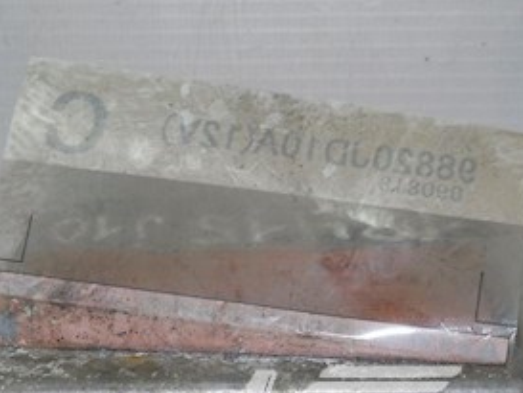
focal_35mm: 96
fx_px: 1451
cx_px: 272
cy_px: 424
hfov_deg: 20.4
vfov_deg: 15.1
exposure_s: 1/40
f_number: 5.5
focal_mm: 6.72
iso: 80
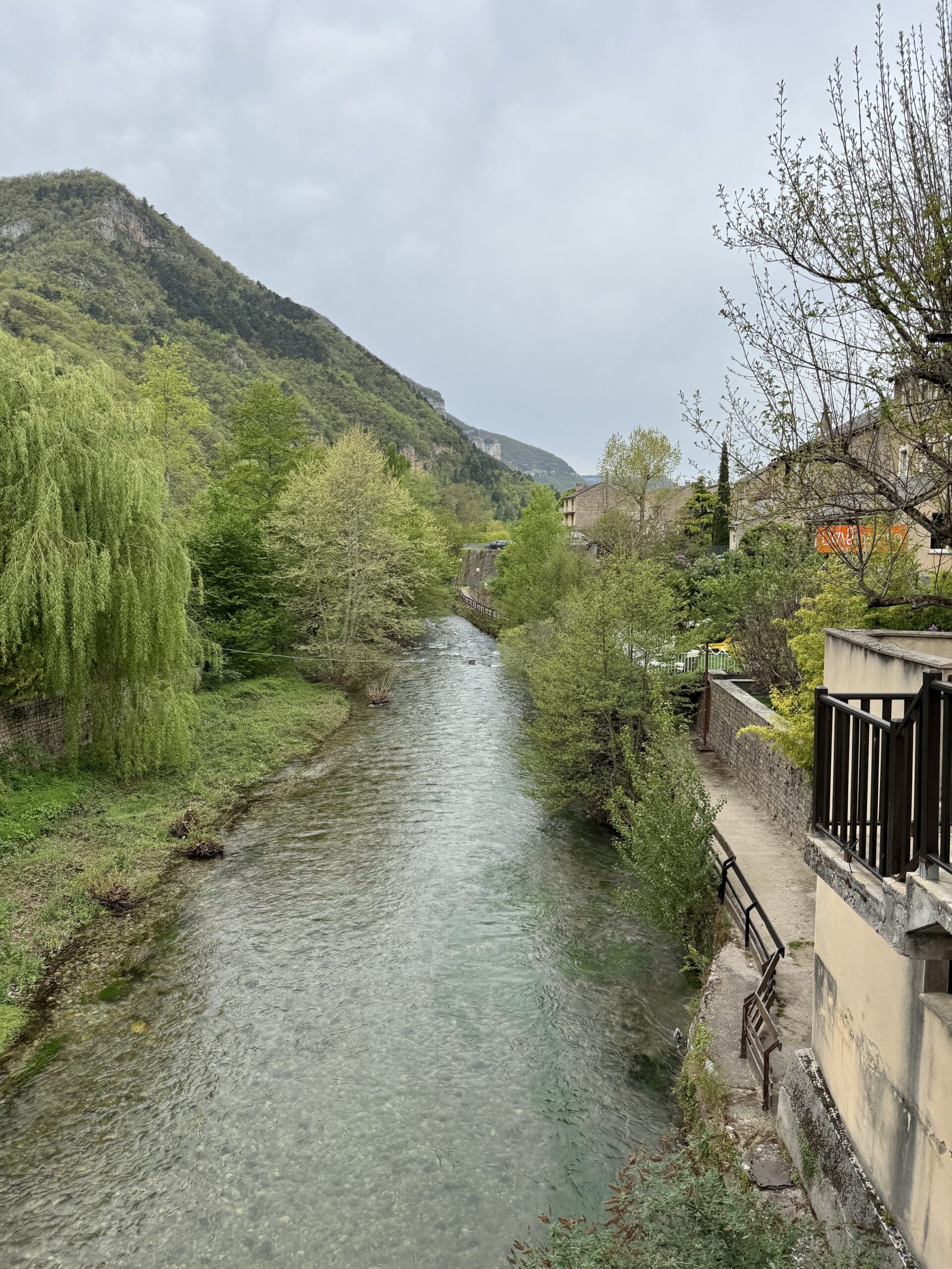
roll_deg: -0.5
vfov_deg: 71.6
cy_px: 634
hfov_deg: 56.8
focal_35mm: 24
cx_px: 476
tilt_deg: -6.0
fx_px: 880
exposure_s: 1/2801
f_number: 1.78
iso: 80
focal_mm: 6.76
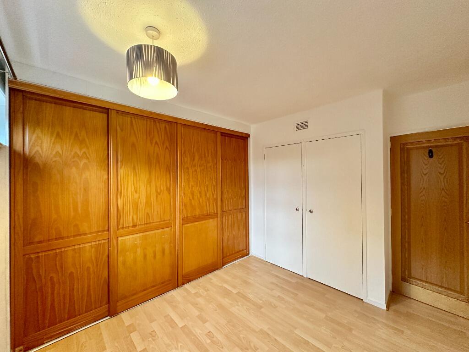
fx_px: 190
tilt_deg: +0.4
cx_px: 234
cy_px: 176
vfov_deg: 85.7
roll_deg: +0.9
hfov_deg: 102.1
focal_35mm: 14
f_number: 2.2
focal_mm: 2.22
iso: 400
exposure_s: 1/50
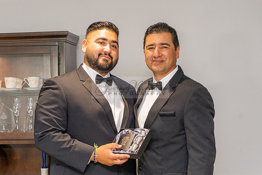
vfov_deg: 16.8
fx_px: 593
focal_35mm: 81
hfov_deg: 24.9
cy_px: 103
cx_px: 121
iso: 640
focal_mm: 57
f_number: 5
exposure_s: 1/160
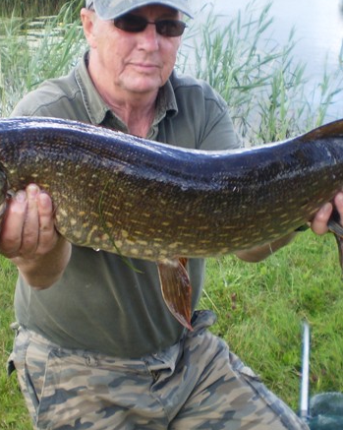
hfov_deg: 24.2
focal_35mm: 63
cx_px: 138
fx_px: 800
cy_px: 201
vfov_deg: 30.0
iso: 64
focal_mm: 6.3
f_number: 3.1
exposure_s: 1/125
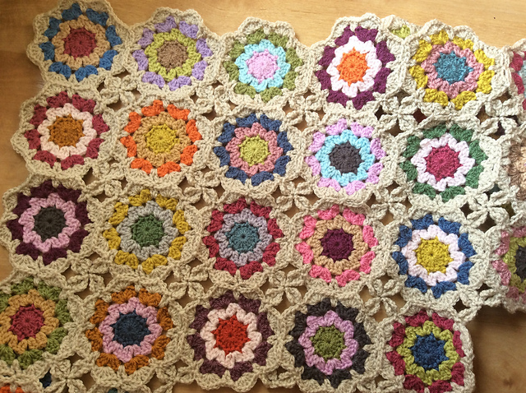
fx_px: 486
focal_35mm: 32
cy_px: 196
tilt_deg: -79.5
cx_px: 263
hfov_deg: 56.9
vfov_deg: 44.1
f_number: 2.4
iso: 40
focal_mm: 3.3
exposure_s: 1/100
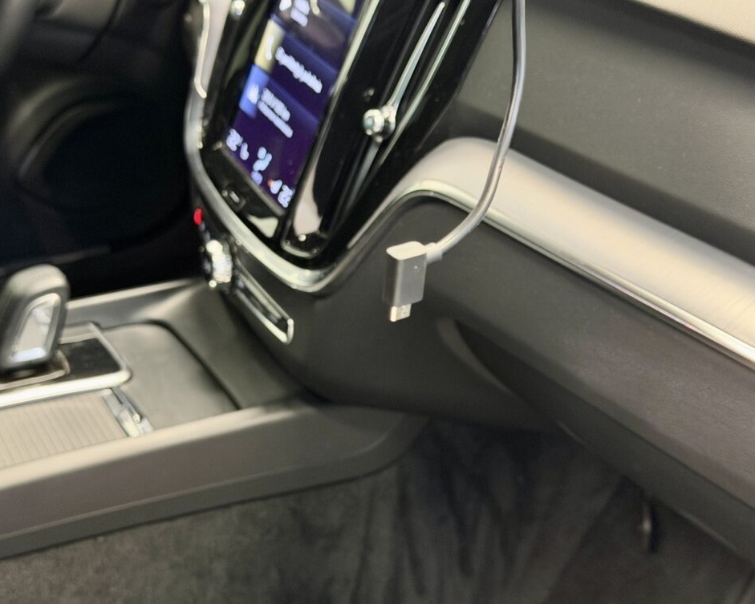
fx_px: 1140
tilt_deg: -28.4
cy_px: 298
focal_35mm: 51
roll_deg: -1.8
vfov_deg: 29.7
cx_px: 396
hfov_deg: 36.6
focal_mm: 6.76
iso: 500
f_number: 1.78
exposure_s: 1/34
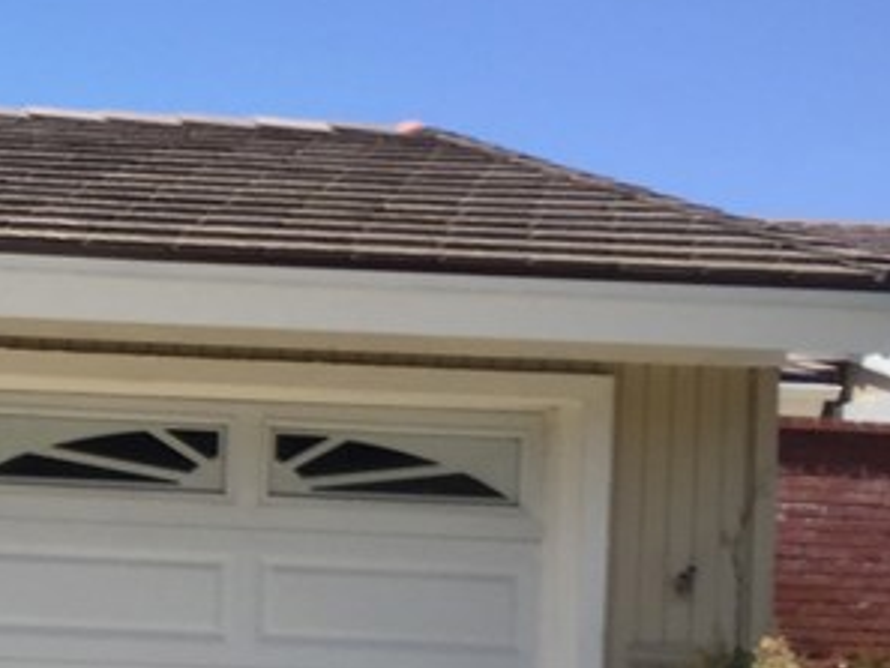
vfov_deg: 14.4
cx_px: -345
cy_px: 746
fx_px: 2572
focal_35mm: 100
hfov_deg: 18.0
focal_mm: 4.15
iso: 32
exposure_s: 1/1412
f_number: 2.2
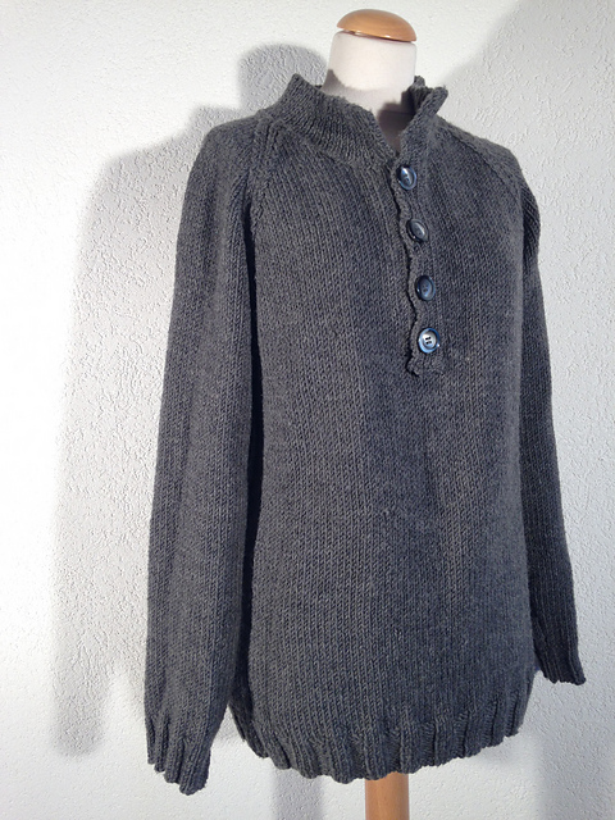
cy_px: 410
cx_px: 308
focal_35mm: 33
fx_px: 782
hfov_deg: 42.9
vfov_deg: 55.4
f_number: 2.4
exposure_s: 1/60
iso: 50
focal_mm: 4.12
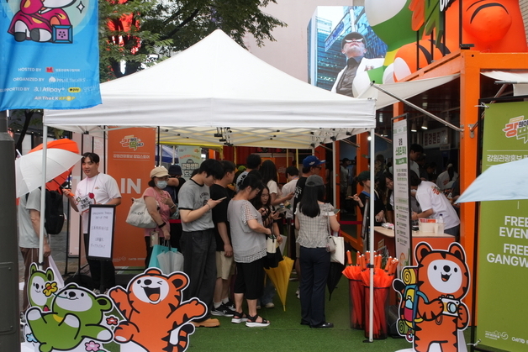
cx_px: 264
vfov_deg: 30.5
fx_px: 645
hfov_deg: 44.5
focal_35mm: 44
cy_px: 176
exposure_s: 1/80
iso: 2000
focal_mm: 44
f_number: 22
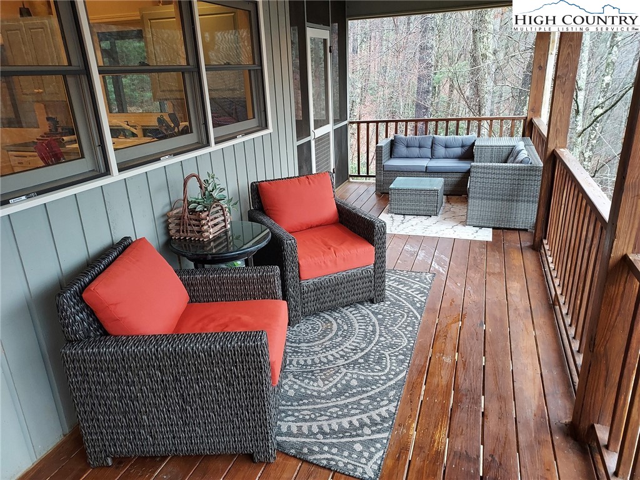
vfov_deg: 56.8
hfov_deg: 71.6
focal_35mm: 24
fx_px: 444
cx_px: 320
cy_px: 240
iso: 400
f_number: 1.8
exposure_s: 1/60
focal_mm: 4.6
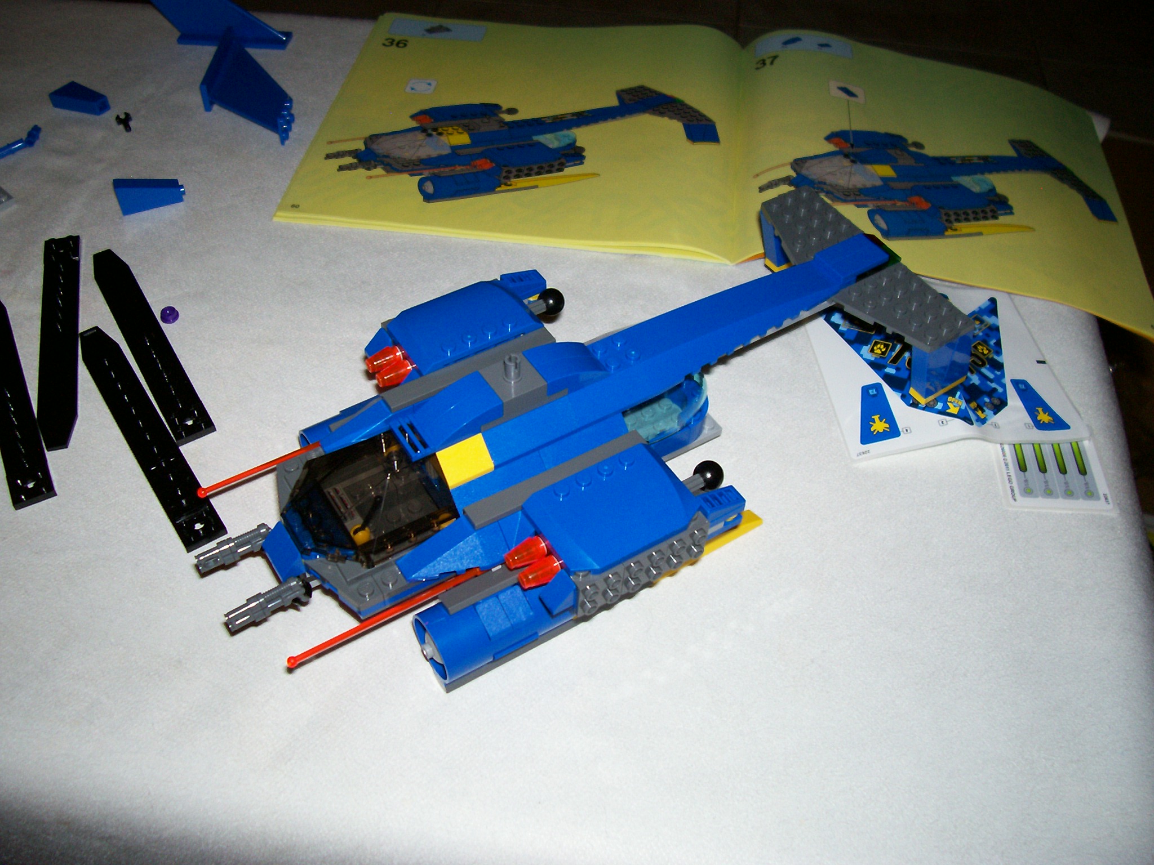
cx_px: 577
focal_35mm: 34
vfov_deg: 41.8
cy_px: 432
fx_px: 1133
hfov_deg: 54.0
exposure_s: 1/64
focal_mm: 5.6
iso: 80
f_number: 2.7
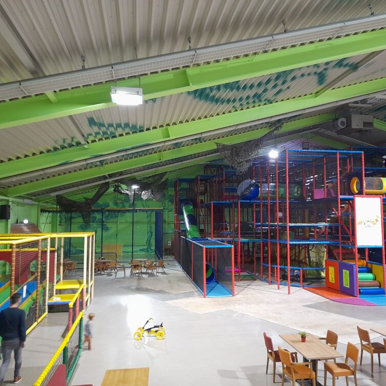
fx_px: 378
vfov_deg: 54.0
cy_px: 194
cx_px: 209
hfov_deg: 54.0
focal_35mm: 30
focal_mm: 4.6
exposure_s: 1/25
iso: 400
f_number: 2
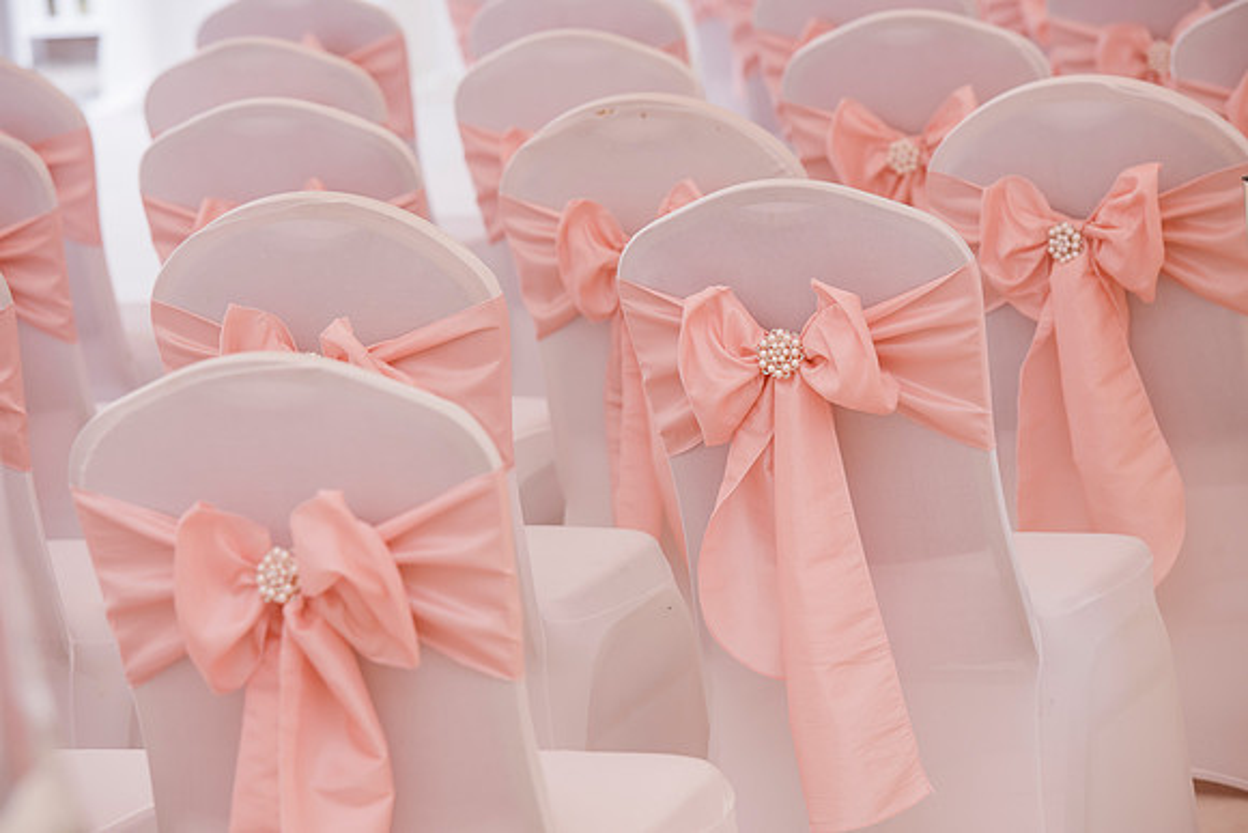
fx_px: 5374
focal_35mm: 155
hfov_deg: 13.2
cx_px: 624
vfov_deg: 8.9
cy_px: 416
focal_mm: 155
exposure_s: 1/250
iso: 320
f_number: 5.6
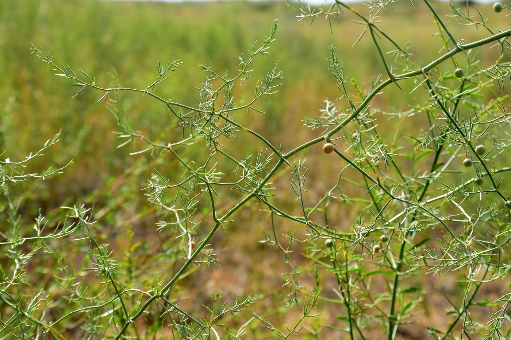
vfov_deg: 18.2
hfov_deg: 27.0
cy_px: 170
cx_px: 256
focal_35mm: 75
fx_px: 1064
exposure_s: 1/250
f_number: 8
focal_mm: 50
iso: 100
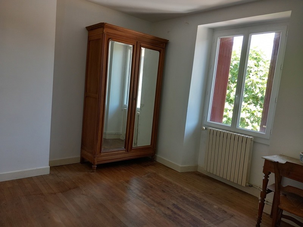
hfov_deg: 65.3
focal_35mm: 27
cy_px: 114
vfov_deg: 51.4
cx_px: 152
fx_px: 236
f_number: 1.8
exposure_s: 1/50
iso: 125
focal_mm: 4
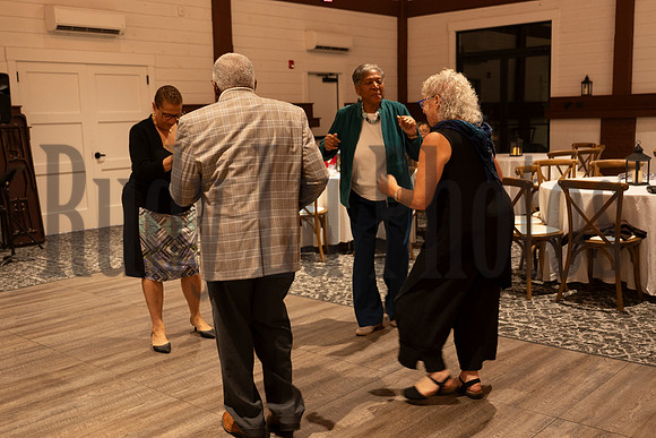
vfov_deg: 35.1
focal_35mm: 38
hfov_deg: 50.7
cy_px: 219
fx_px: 693
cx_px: 328
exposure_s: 1/60
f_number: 2.8
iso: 1100
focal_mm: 25.5
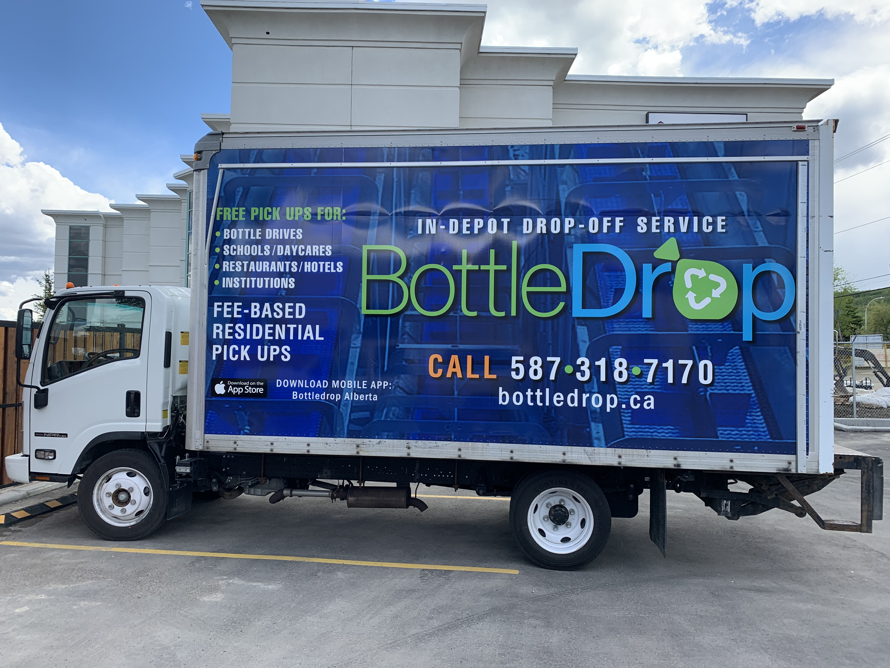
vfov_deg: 53.1
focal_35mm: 26
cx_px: 445
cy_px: 334
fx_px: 668
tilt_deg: +1.6
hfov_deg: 67.3
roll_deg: +0.4
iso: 25
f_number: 1.8
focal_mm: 4.25
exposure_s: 1/822
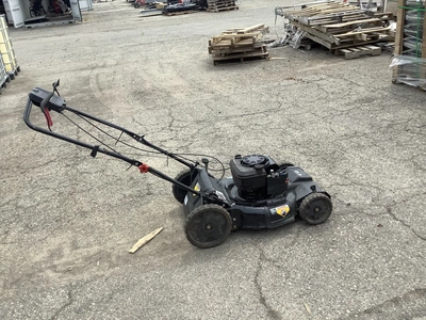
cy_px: 160
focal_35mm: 31
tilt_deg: -24.3
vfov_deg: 45.4
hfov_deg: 58.4
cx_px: 213
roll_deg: +4.5
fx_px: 381
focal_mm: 3.3
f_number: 2.4
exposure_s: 1/858
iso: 25
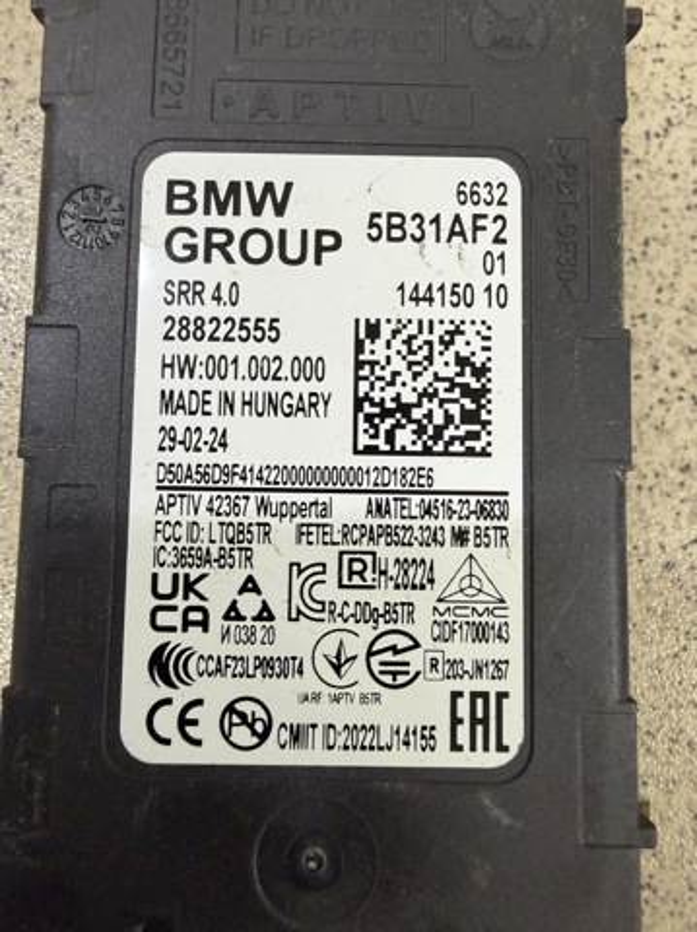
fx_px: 645
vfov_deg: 71.7
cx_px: 348
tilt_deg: -83.5
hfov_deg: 56.7
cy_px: 466
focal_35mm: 24
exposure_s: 1/50
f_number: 2.2
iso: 320
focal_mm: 2.22
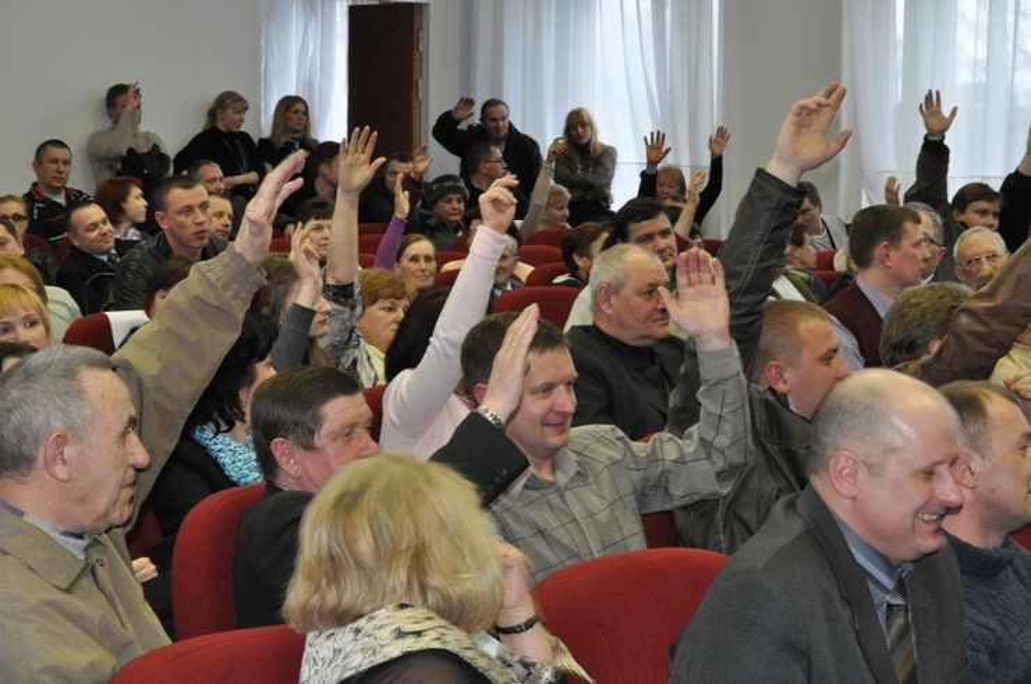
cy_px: 342
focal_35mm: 82
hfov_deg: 24.7
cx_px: 516
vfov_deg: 16.5
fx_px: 2359
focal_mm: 55
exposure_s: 1/10
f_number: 18
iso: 1600
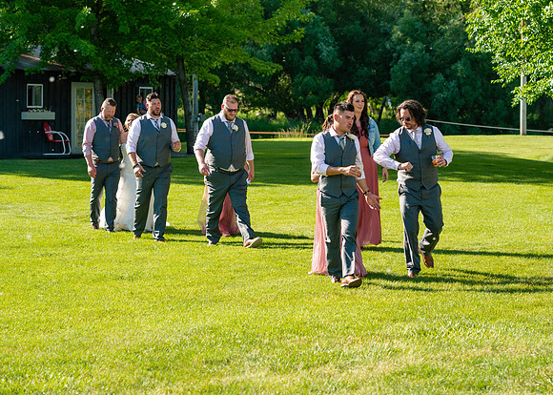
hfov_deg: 18.8
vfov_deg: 13.5
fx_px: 1667
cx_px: 313
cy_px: 159
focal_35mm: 106
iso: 100
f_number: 5
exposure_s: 1/250
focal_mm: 85
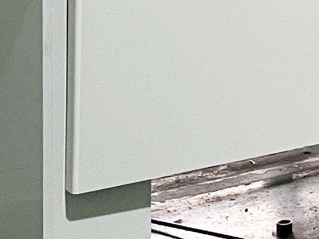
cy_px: -174
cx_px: 729
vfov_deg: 8.3
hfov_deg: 10.1
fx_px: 1604
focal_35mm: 174
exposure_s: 1/50
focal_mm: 4.2
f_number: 1.6
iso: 80
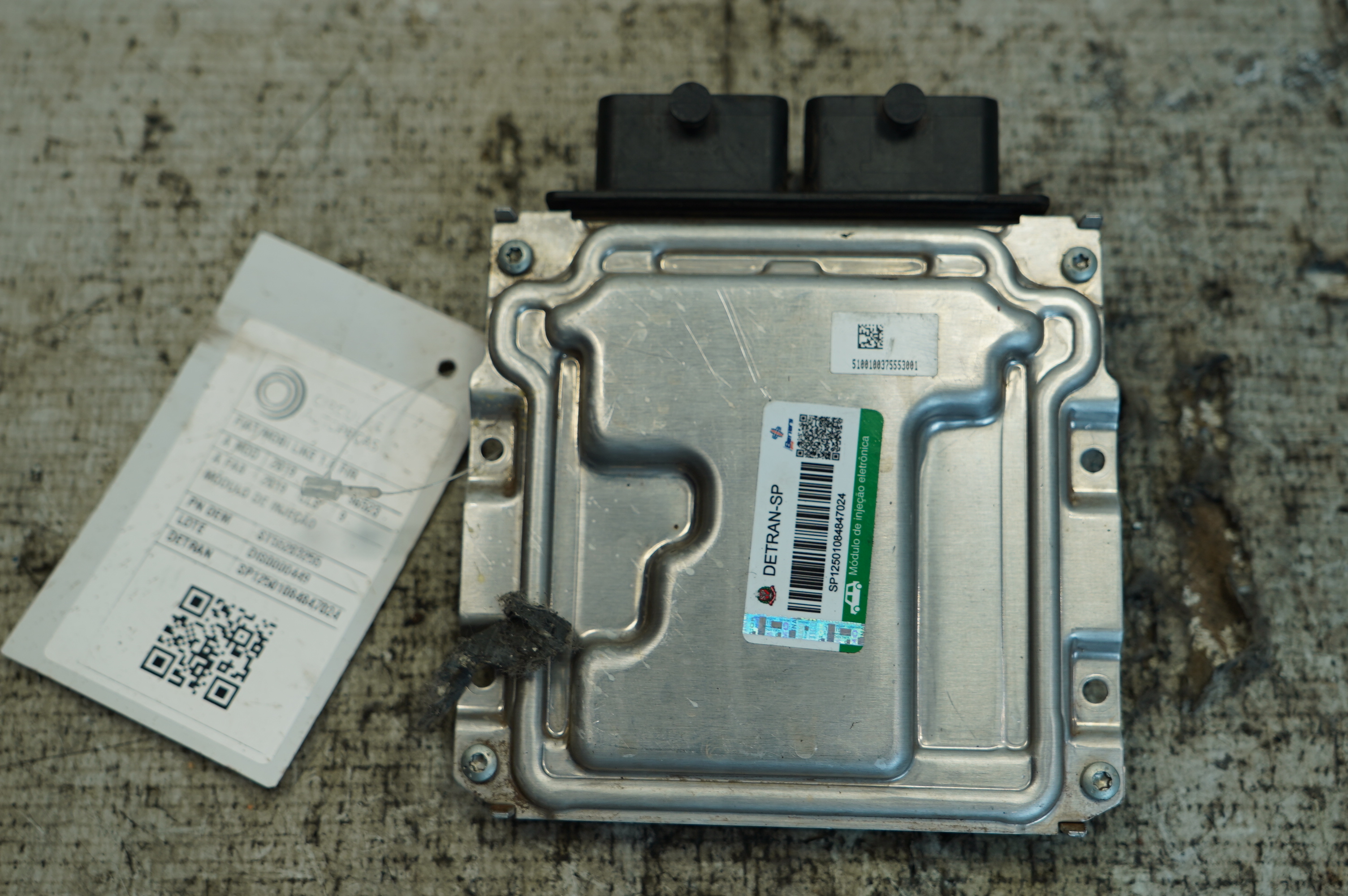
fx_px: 1721
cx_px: 674
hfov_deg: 42.8
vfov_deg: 29.2
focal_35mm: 46
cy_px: 448
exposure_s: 1/80
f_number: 4
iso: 100
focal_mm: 31
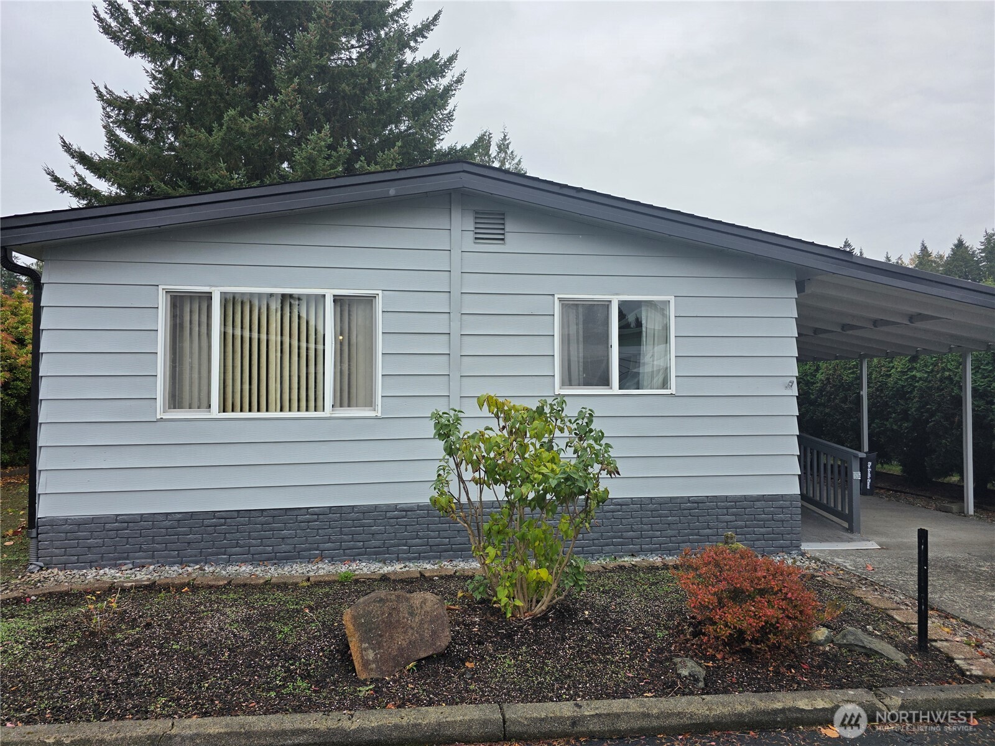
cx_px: 498
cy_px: 373
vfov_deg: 58.9
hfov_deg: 73.9
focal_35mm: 23
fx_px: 661
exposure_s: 1/359
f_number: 1.7
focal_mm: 6.3
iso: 25
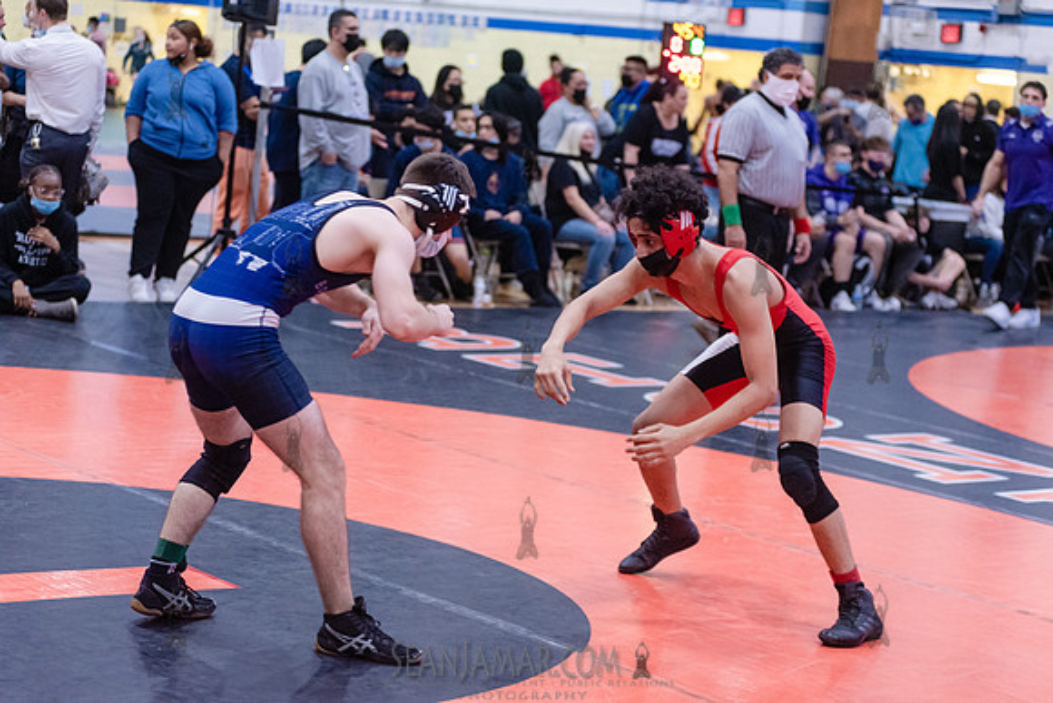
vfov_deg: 17.1
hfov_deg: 25.4
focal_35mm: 80
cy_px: 352
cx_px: 526
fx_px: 2340
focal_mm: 80
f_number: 3.5
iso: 4000
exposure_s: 1/400
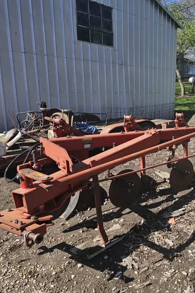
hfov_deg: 39.8
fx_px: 260
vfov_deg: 58.7
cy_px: 146
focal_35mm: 32
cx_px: 150
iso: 10
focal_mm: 6.3
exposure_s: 1/365
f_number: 1.7
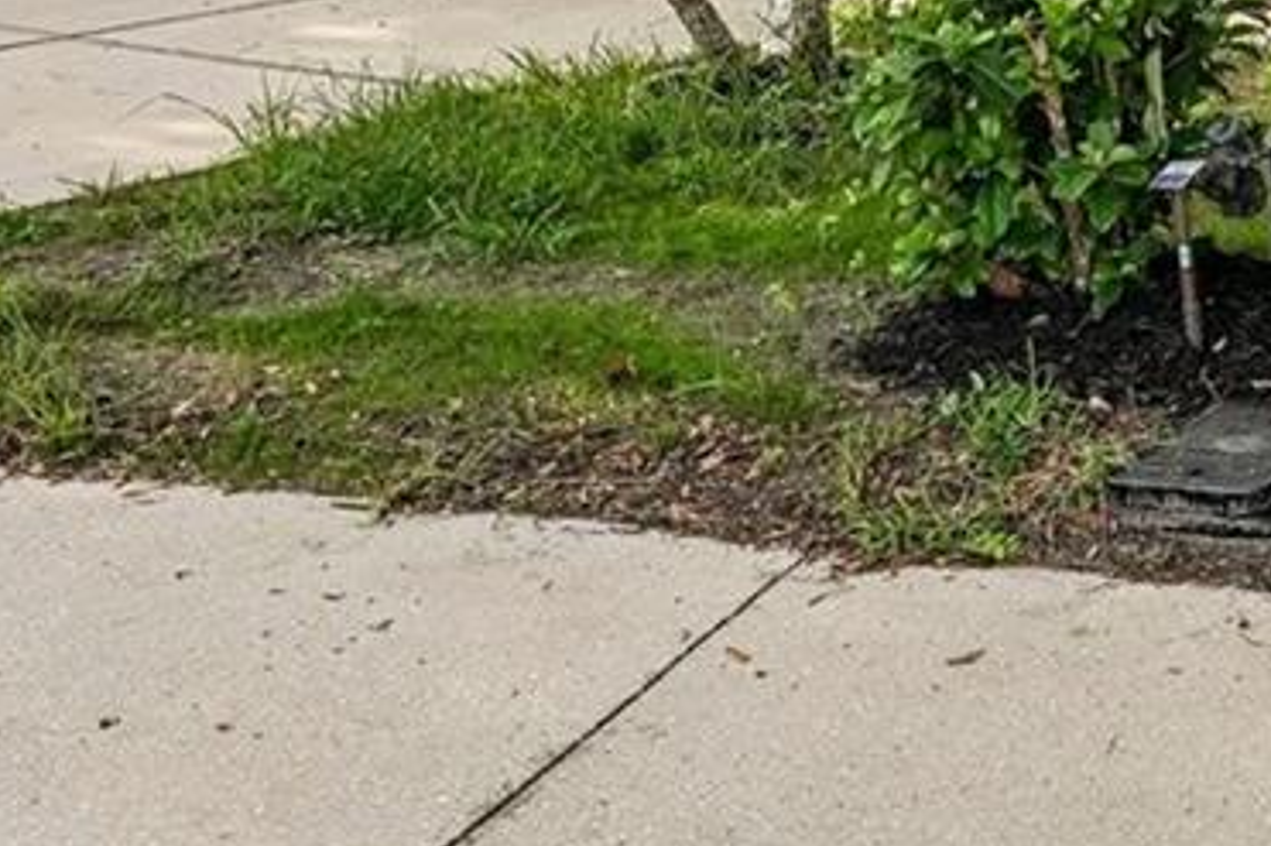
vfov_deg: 18.3
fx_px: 2435
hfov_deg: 27.2
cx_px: 1333
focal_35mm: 69
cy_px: -271
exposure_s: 1/160
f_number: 8
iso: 400
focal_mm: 16
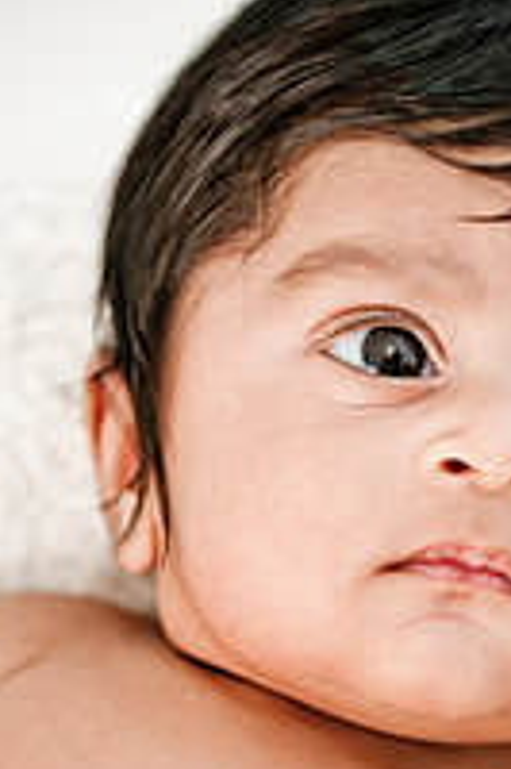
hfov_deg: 5.8
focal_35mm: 236
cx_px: 386
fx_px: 5033
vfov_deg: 8.7
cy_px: 581
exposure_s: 1/80
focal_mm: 70
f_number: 2.8
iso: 100
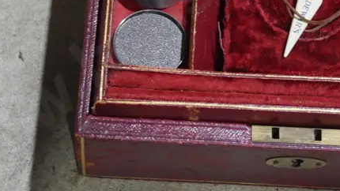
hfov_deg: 19.5
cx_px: 261
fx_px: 983
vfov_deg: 10.9
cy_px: -55
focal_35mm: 109
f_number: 5
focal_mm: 21
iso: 800
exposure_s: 1/60
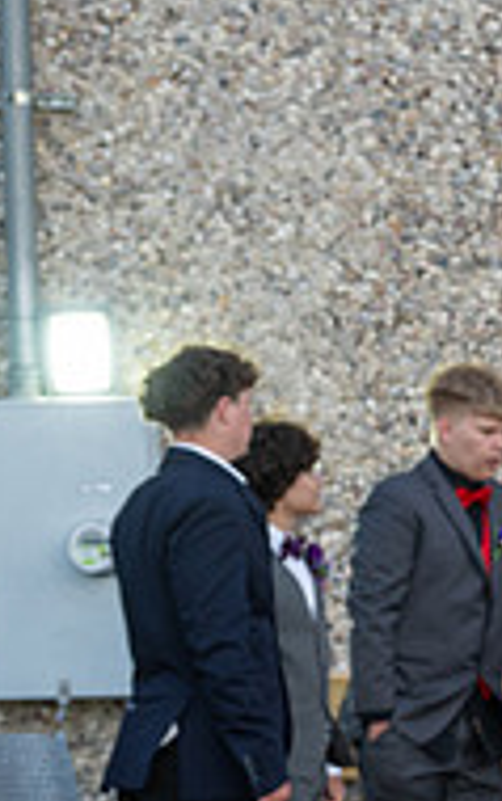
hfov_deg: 9.1
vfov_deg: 15.5
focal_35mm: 134
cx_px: 1097
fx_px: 2929
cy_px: 672
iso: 640
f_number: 5.6
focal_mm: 43
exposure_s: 1/60
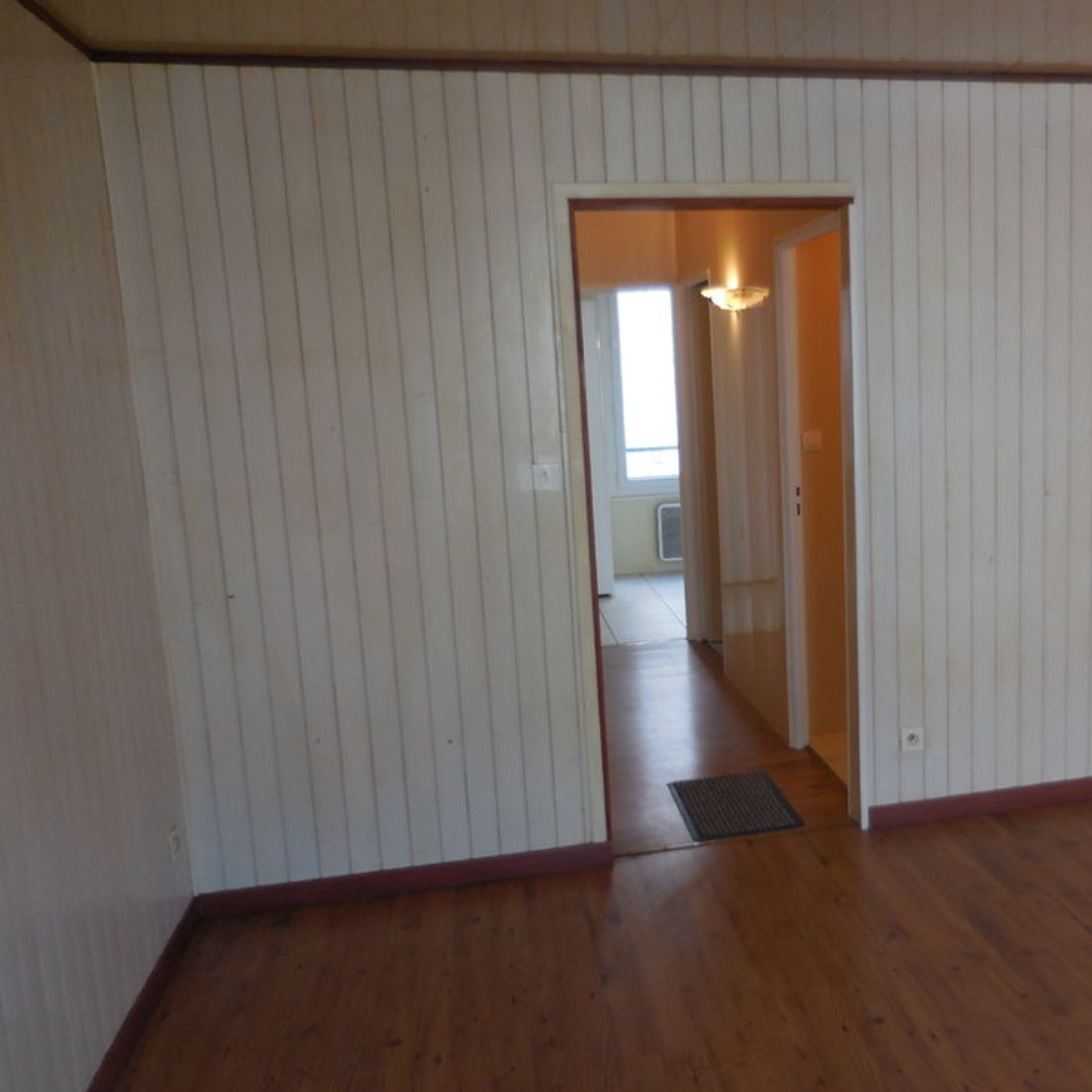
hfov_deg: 52.9
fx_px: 1071
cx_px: 736
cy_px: 551
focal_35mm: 30
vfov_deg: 54.0
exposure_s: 1/30
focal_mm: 4.5
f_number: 3.3
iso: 125
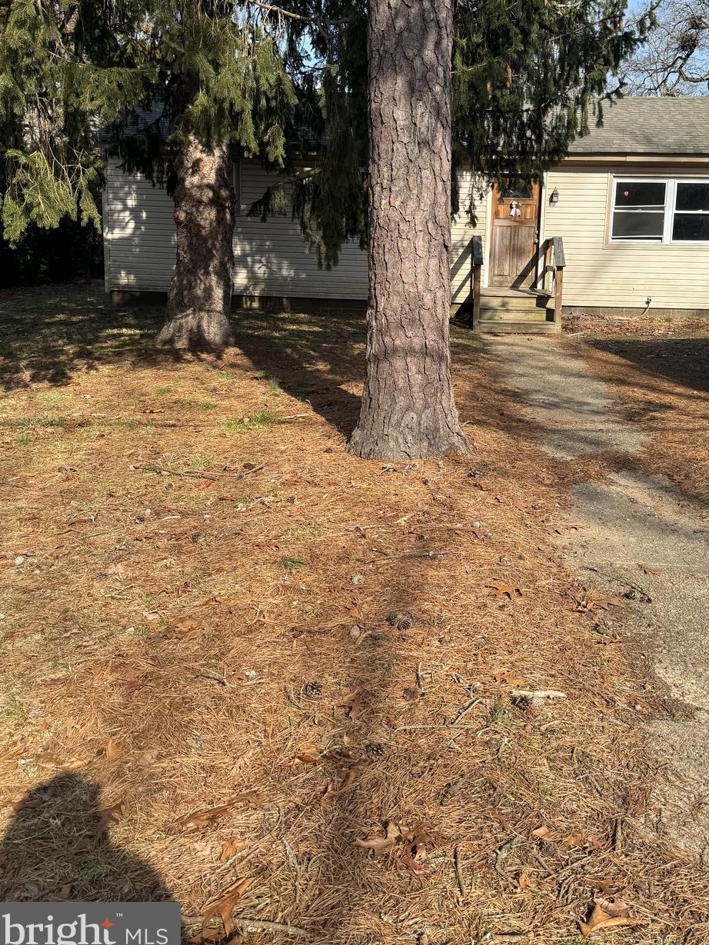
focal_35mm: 30
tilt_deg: -9.7
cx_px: 431
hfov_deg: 46.5
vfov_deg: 59.4
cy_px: 374
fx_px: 819
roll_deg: -2.2
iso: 80
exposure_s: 1/2415
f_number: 1.78
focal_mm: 6.86
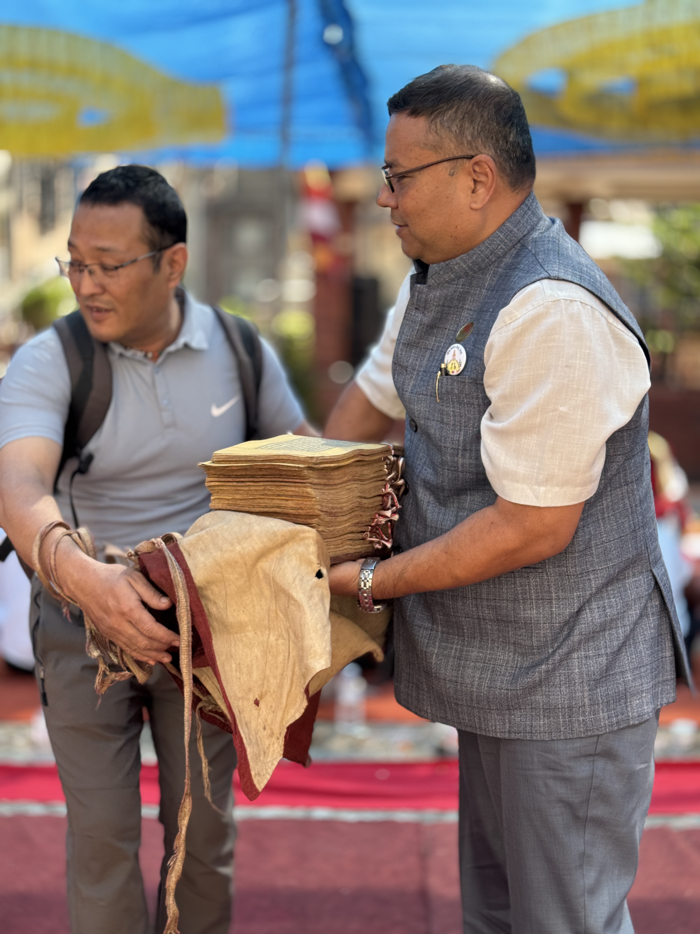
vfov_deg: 39.7
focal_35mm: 48
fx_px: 1294
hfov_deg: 30.3
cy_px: 467
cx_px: 350
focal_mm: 6.76
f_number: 1.78
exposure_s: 1/615
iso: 64
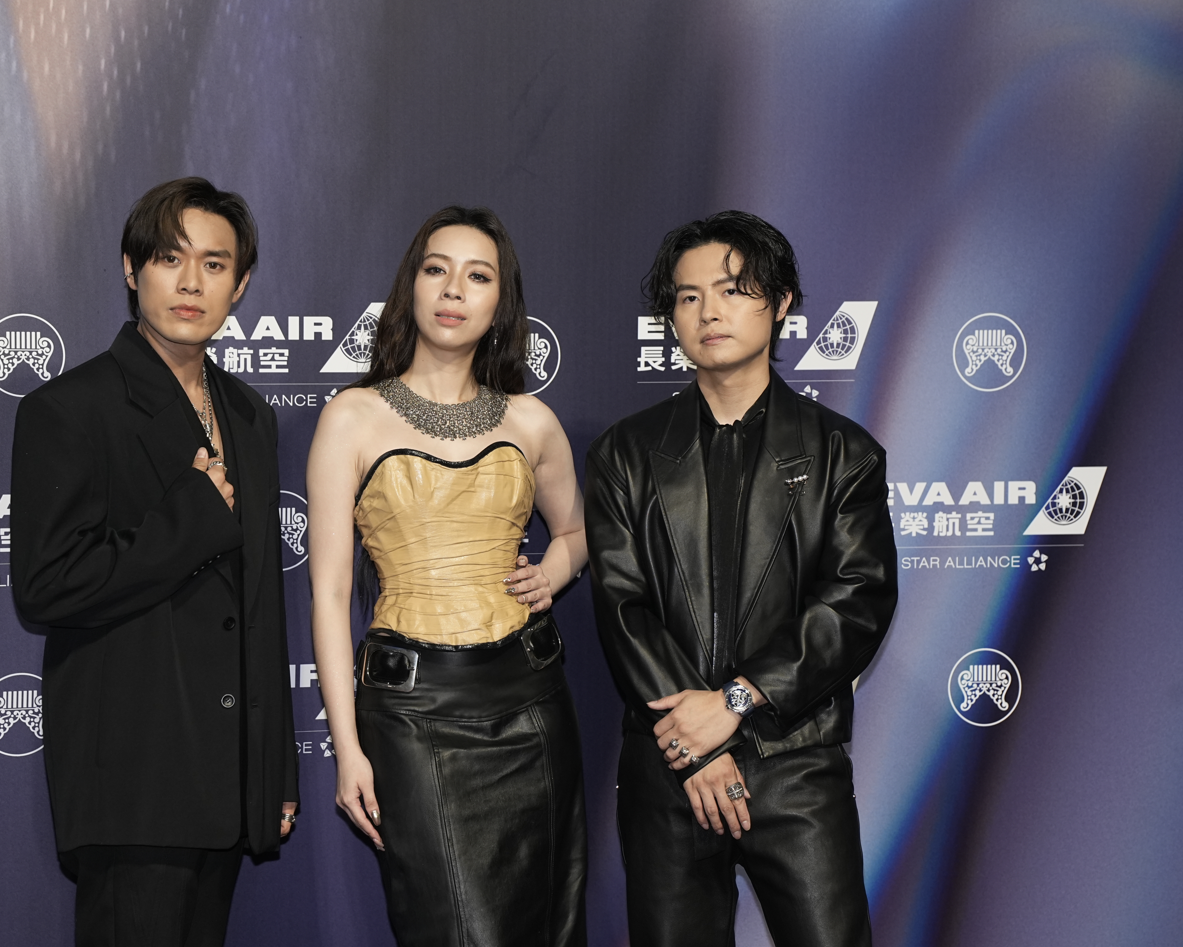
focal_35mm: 121
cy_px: 474
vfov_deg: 12.7
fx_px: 4236
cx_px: 473
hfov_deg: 15.9
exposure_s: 1/200
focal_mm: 107
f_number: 5
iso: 1250
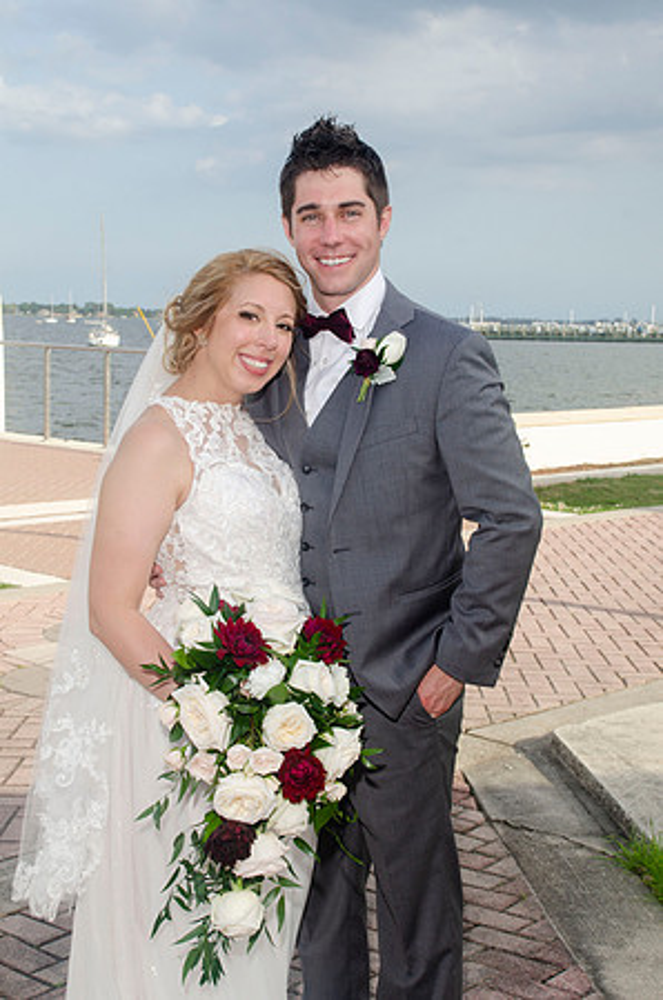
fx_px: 1457
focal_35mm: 52
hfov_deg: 25.6
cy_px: 500
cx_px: 332
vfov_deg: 37.9
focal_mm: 35
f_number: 10
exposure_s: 1/250
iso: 100
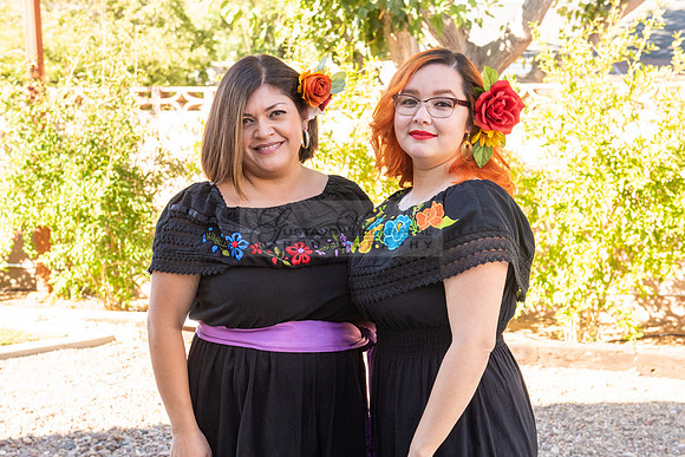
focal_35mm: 64
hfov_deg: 31.6
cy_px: 228
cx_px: 360
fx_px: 1210
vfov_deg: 21.4
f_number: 6.3
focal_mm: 52
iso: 400
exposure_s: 1/200
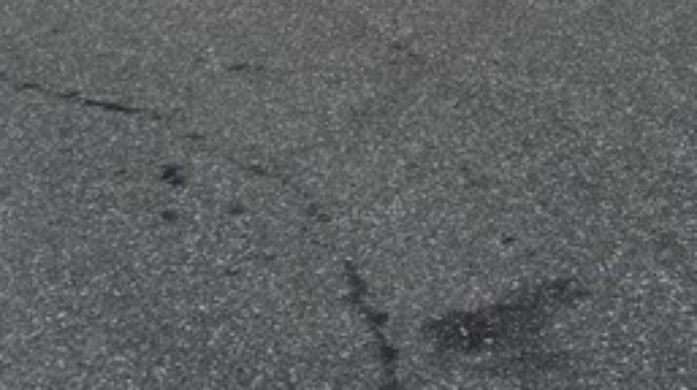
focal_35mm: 100
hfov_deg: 20.6
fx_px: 1846
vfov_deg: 10.1
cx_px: 716
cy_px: -620
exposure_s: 1/180
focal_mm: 6.5
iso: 50
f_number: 1.4
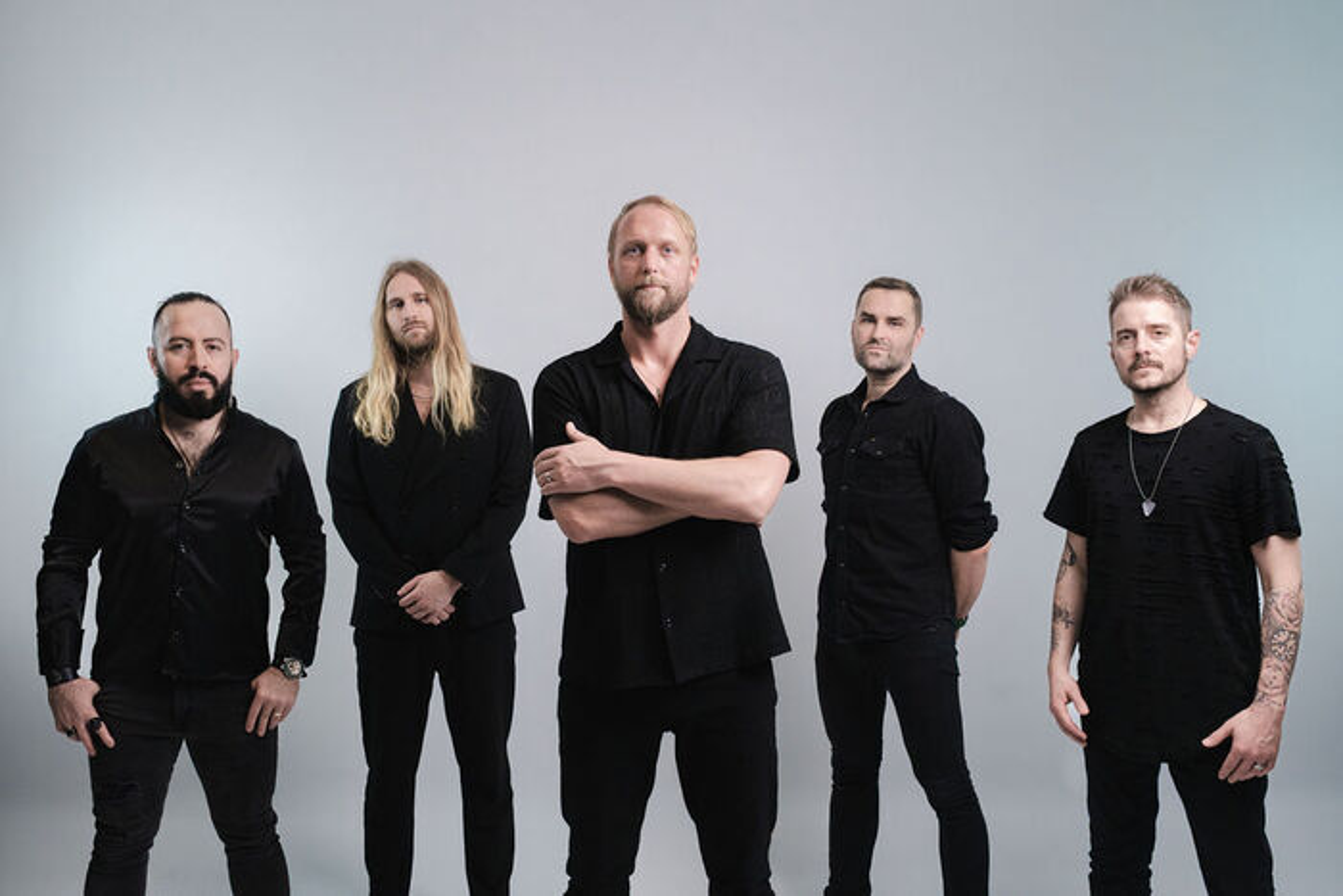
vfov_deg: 42.3
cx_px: 672
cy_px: 448
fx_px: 1157
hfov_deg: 60.3
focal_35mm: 31
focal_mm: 31
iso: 3200
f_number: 6.3
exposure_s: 1/250
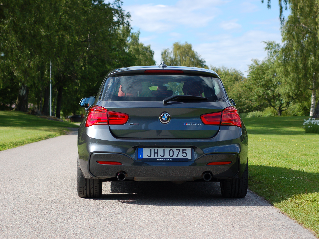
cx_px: 165
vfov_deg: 18.0
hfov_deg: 23.8
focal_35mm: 82
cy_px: 120
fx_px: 756
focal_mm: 50
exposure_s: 1/1000
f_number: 4
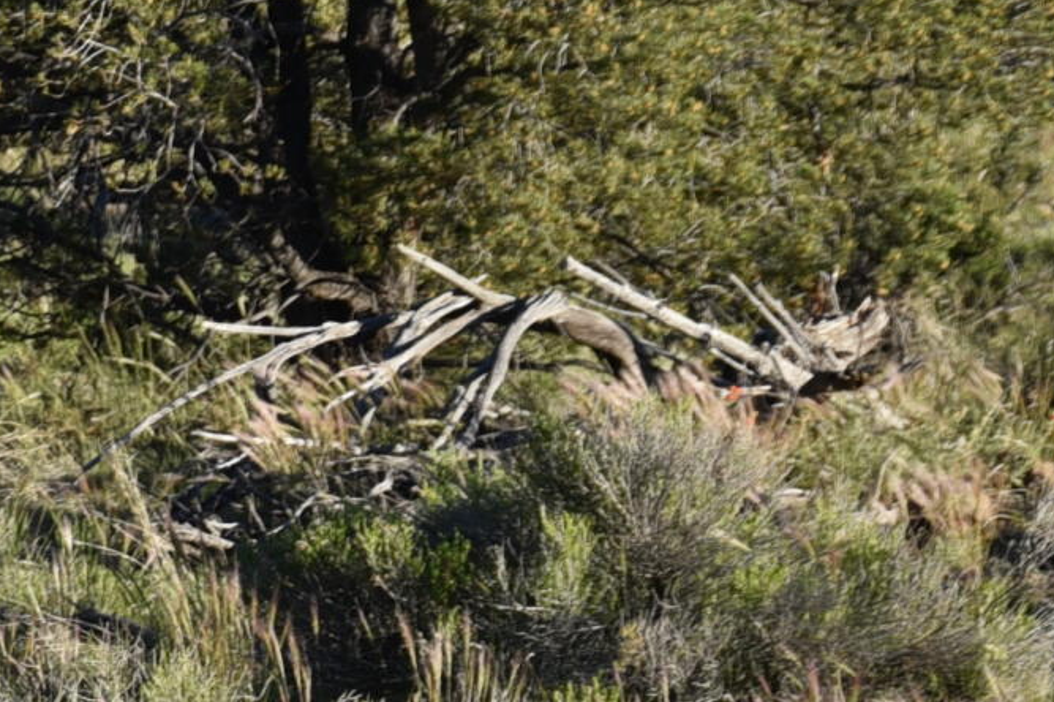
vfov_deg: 5.8
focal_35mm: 234
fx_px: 6847
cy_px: -44
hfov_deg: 8.2
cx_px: -1258
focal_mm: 52
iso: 200
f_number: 8
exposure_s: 1/250
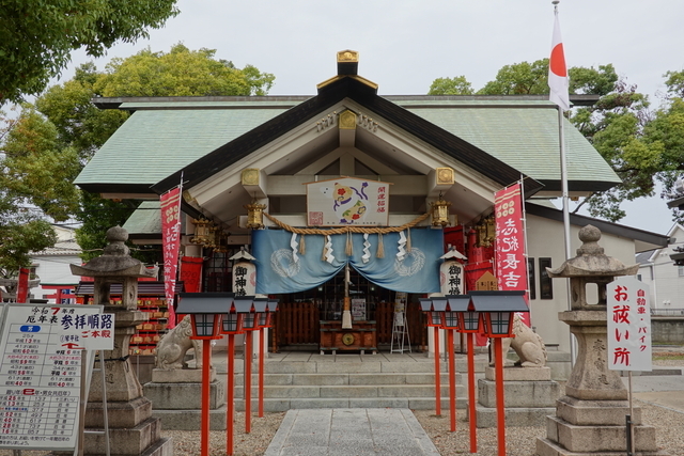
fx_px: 703
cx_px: 342
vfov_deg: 36.0
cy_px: 228
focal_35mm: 37
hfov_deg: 51.9
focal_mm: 13.56
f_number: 8
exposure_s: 1/125
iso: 125
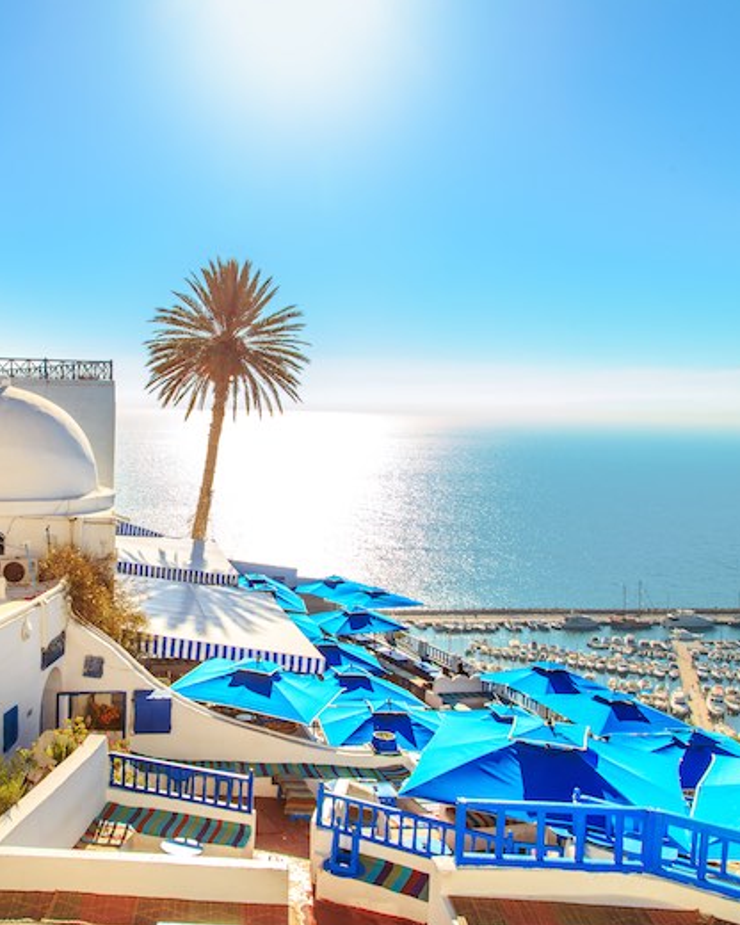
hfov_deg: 37.1
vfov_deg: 46.8
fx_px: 1068
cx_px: 167
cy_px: 463
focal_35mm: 39
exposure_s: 1/160
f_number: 11
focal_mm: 24
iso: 125
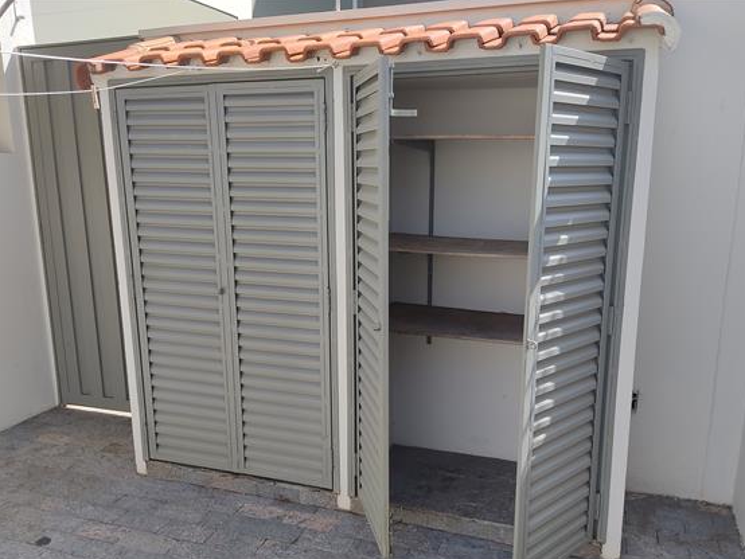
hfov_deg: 59.9
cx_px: 362
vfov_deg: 46.7
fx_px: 646
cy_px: 317
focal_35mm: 30
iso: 100
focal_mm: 4.74
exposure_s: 1/663
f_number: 1.79
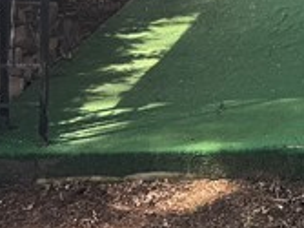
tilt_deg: -1.2
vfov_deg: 9.2
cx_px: 486
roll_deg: +0.5
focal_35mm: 147
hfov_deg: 12.6
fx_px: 1290
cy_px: -290
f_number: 1.78
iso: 80
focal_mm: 6.76
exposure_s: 1/639
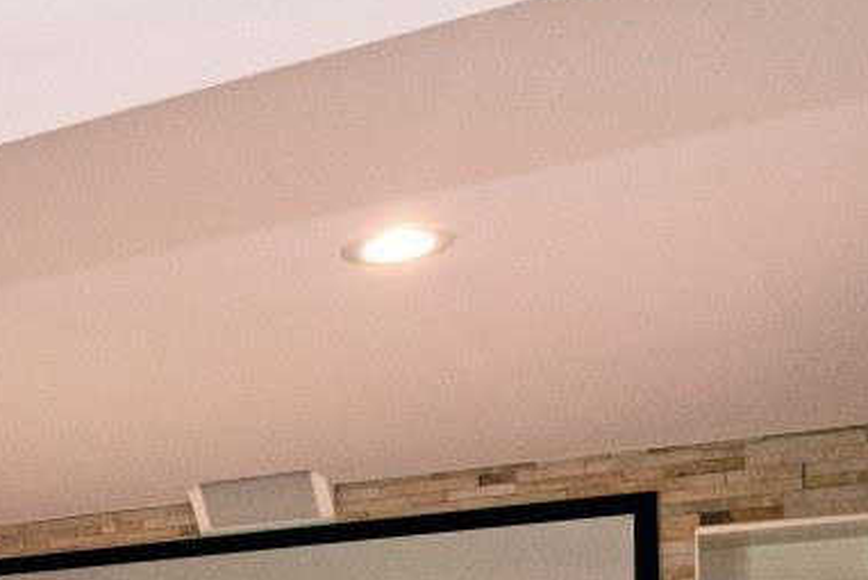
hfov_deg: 30.8
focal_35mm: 55
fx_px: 1327
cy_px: 757
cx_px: -166
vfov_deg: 22.1
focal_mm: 14
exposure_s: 1/60
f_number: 4
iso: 2000
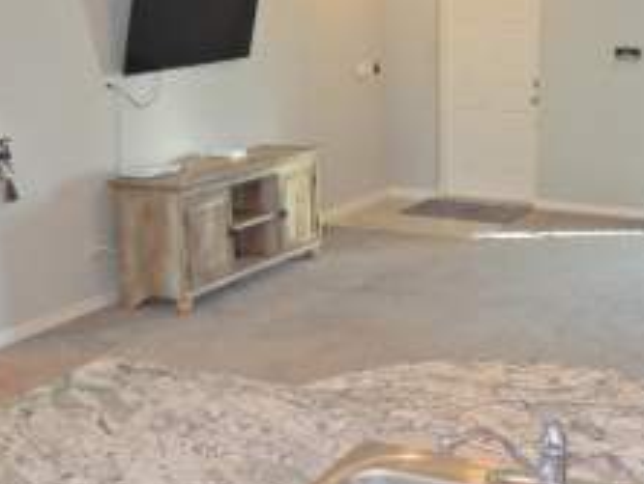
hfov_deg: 34.3
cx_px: 525
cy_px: 191
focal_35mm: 54
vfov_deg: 27.0
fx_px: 1006
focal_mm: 4.5
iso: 200
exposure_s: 1/30
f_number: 3.4
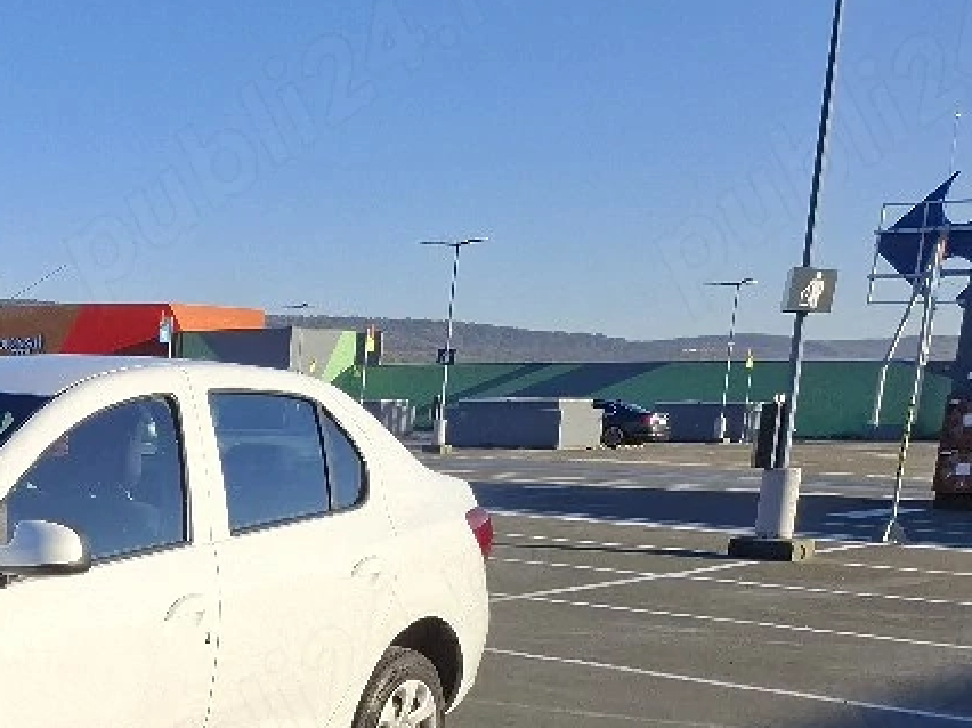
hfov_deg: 31.1
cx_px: -132
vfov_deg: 25.7
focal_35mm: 54
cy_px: 717
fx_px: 1515
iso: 50
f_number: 1.8
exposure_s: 1/2000
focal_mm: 5.54
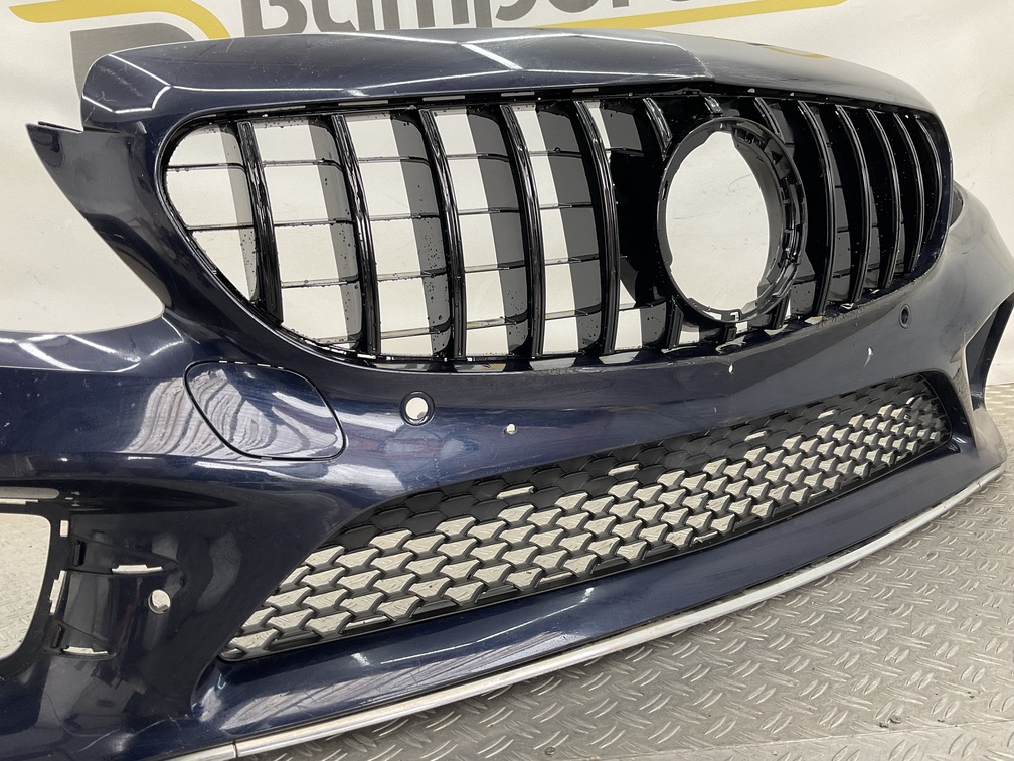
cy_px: 380
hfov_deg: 61.7
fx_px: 849
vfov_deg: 48.2
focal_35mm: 29
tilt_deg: -10.0
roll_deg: +4.3
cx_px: 507
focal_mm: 3
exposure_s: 1/120
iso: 50
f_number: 1.8
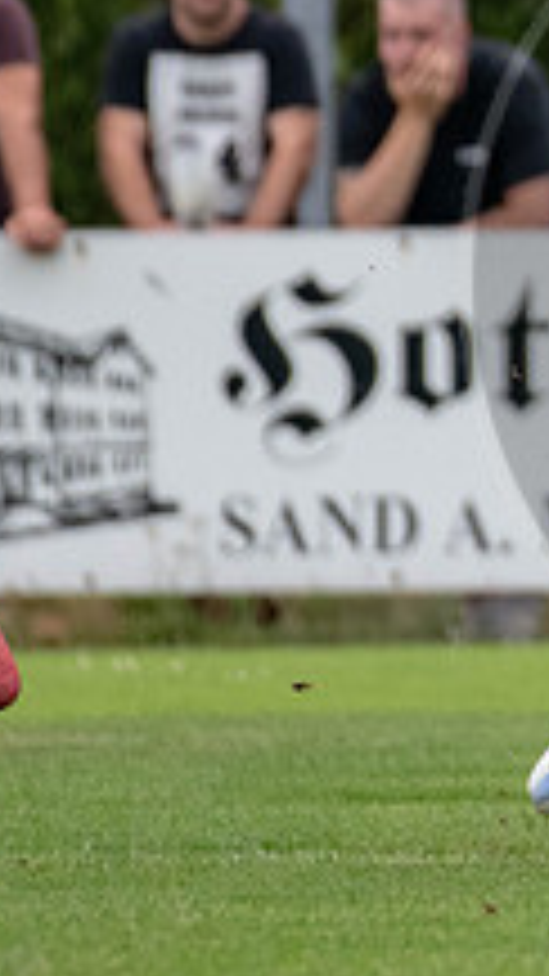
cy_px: 139
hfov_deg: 1.0
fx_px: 31767
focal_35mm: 1227
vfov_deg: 1.8
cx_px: 1477
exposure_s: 1/1600
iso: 2000
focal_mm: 310
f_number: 5.6
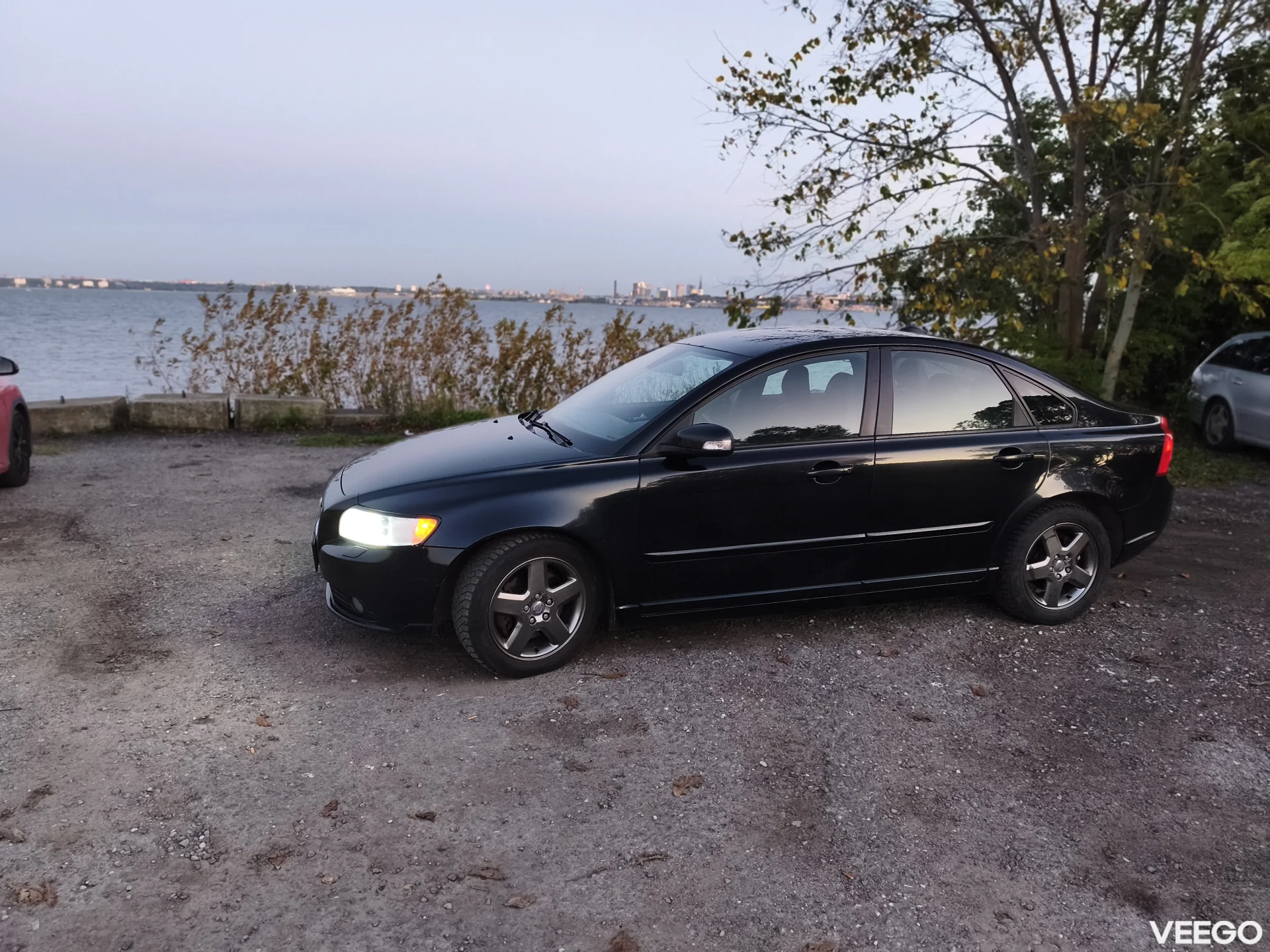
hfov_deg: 73.9
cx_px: 635
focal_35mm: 23
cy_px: 476
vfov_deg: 58.9
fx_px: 844
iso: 1000
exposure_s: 1/50
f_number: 1.7
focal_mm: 6.06
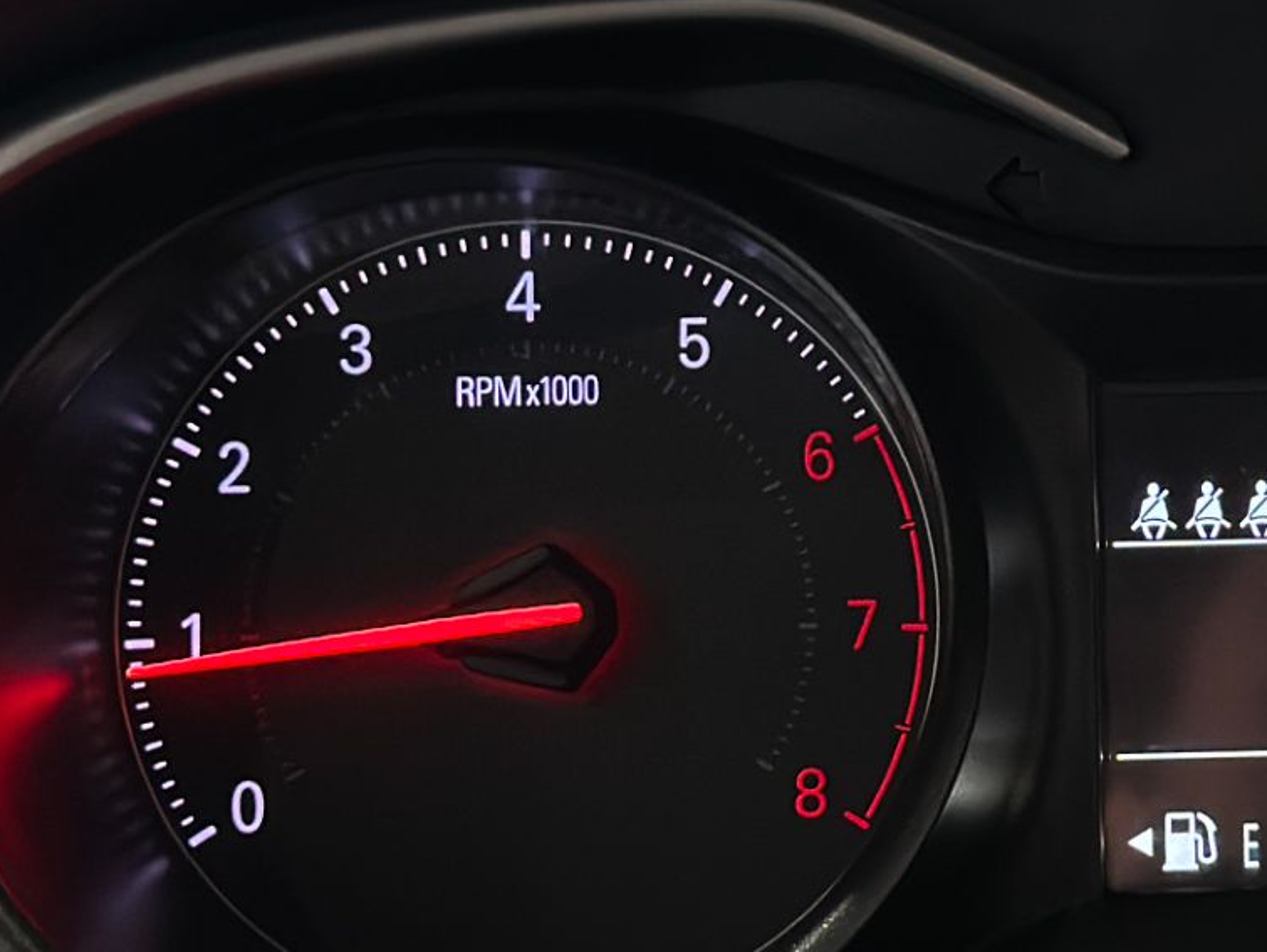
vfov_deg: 12.2
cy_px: 522
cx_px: 1438
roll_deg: +1.1
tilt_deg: -14.6
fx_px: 4468
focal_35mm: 122
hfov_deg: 15.7
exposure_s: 1/40
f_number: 1.78
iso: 400
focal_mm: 6.86
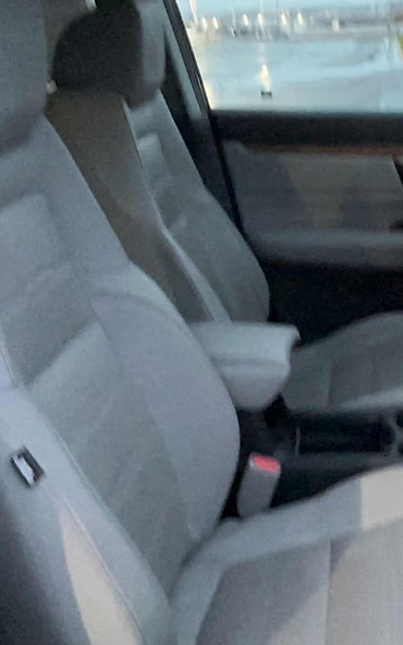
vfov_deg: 46.2
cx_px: 320
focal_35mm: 43
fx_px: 755
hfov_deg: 29.2
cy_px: 324
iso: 1000
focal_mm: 3
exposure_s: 1/40
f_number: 1.8
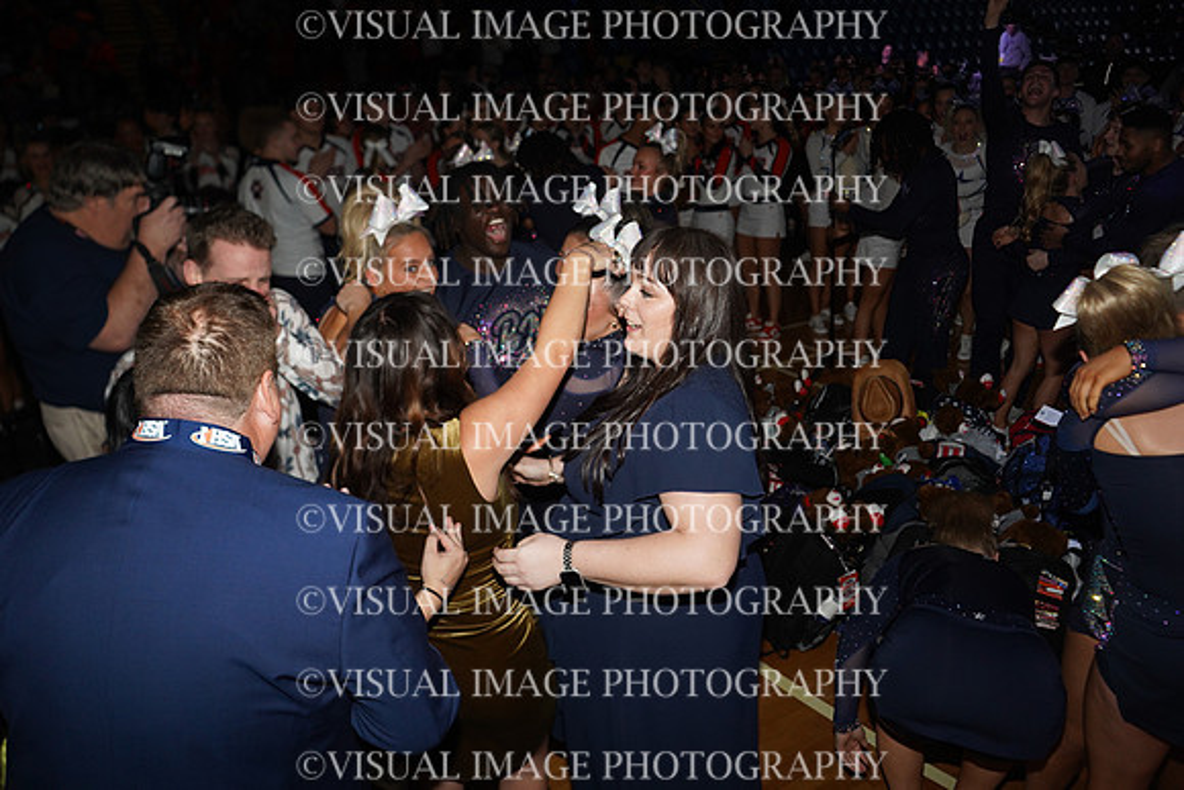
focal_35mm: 28
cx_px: 592
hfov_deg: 65.5
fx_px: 921
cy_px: 395
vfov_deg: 46.4
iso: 1600
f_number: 3.5
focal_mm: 28
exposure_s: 1/250
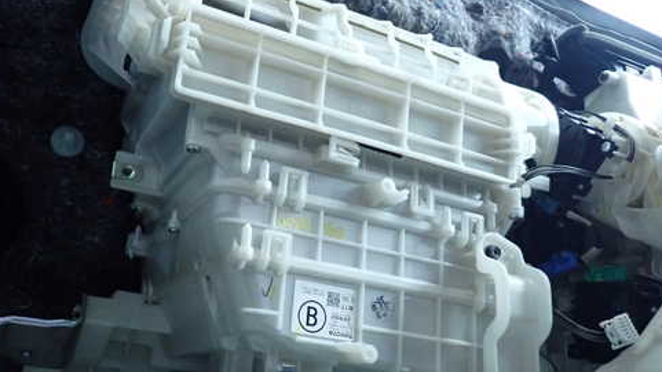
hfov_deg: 57.6
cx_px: 268
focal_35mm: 34
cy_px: 208
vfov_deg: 34.6
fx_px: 597
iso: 500
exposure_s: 1/125
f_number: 2
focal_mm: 4.5
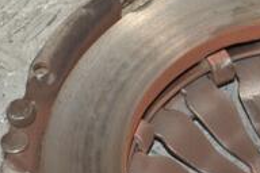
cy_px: 188
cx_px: 290
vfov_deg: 6.5
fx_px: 1521
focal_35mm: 211
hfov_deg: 9.7
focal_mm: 45
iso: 800
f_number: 8
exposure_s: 1/200
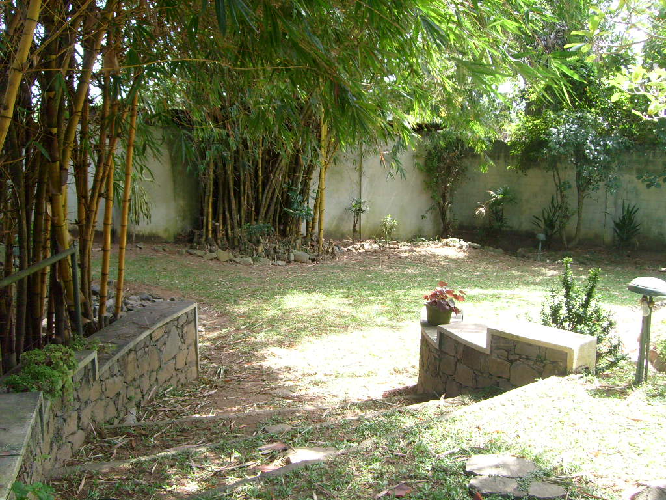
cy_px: 250
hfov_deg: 52.6
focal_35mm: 35
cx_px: 333
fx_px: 673
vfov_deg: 40.7
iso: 80
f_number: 2.8
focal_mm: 5.8
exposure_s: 1/125
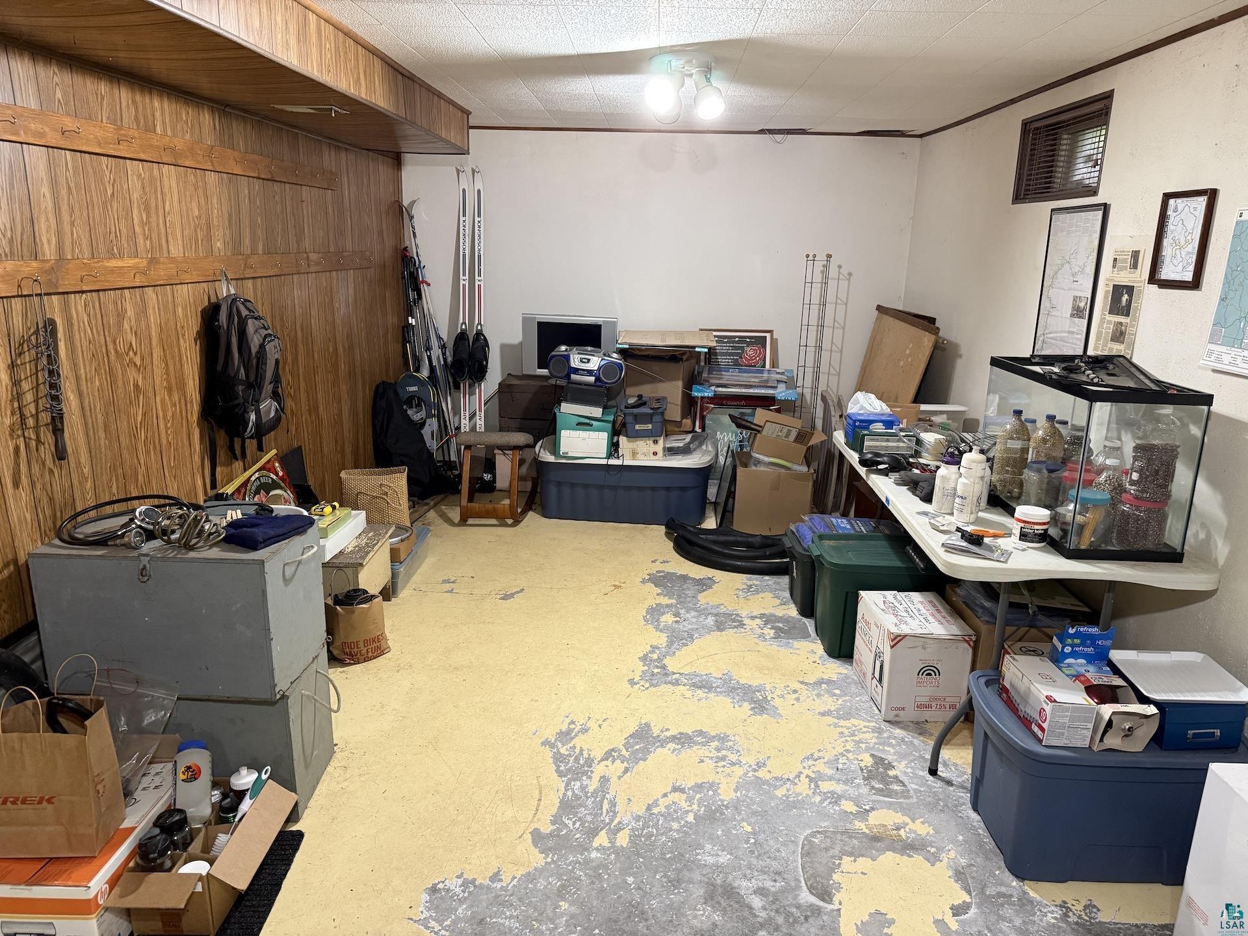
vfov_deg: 56.8
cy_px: 468
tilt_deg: -13.8
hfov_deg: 71.6
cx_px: 624
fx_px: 865
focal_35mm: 24
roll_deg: -1.1
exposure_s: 1/60
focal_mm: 6.76
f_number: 1.78
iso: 400
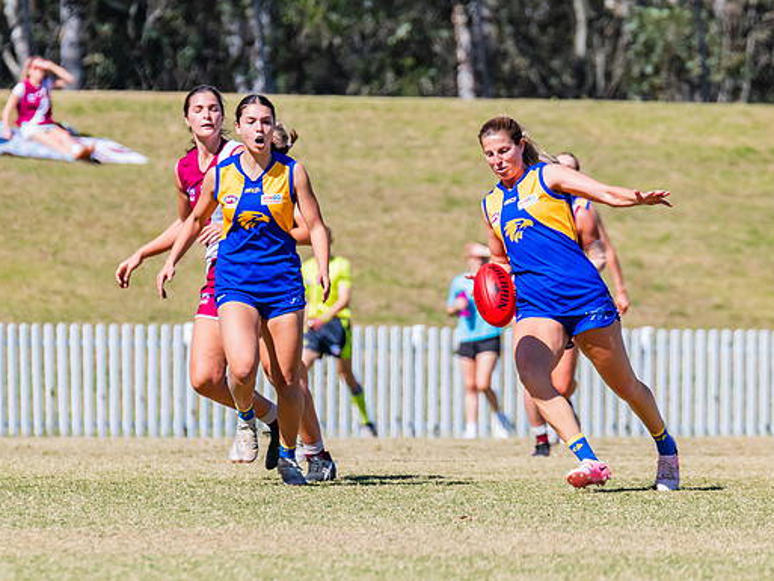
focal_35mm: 624
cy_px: 315
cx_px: 517
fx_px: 13956
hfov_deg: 3.2
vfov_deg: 2.4
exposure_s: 1/1600
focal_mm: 420
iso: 800
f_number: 10
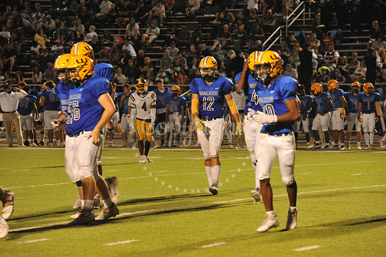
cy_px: 128
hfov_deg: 10.3
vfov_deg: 6.9
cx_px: 193
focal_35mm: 200
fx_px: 2143
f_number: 6.3
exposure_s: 1/200
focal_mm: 200
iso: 6400
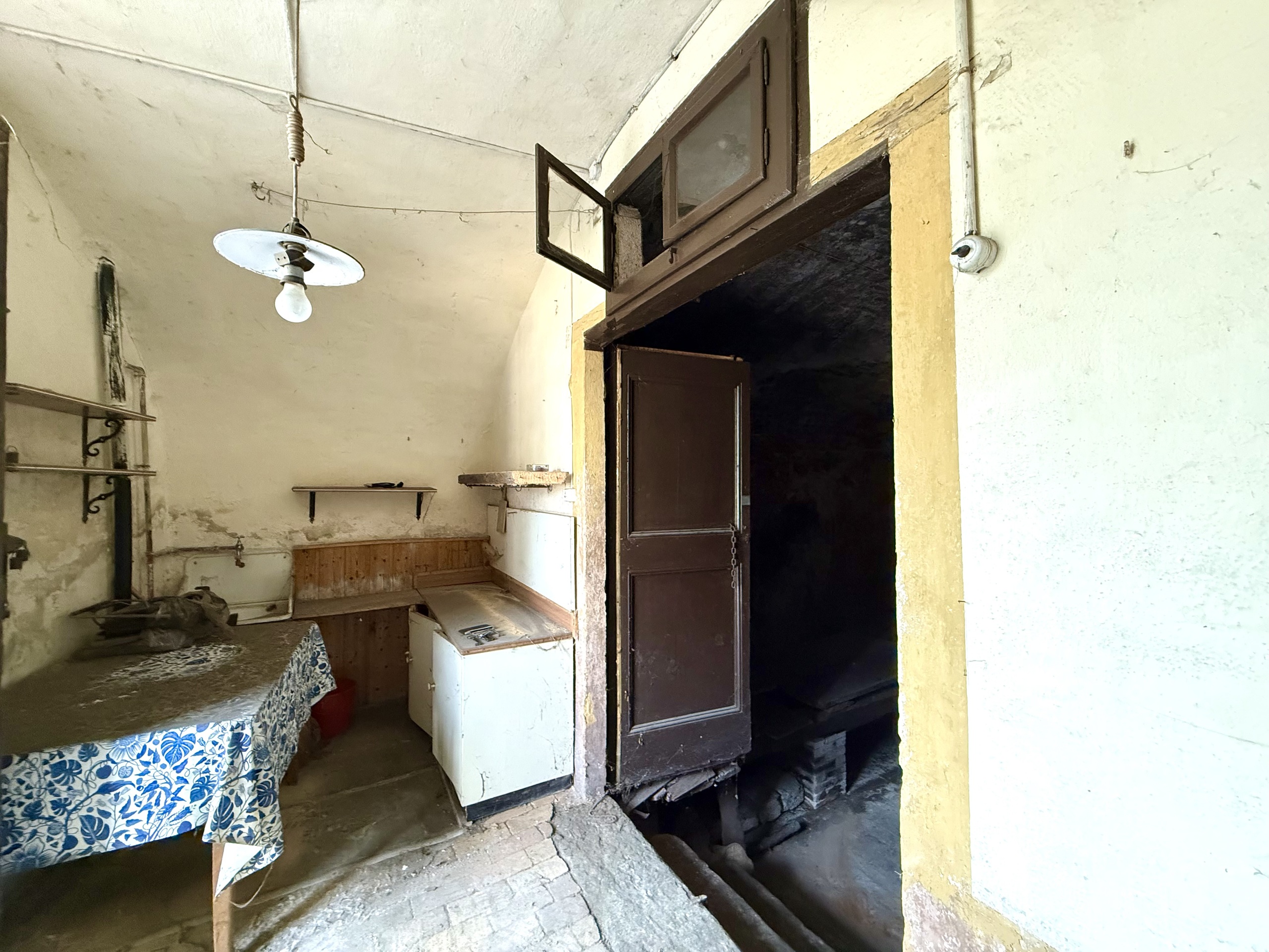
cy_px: 476
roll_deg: +0.0
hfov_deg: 102.1
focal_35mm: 14
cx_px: 634
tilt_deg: +0.7
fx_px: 513
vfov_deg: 85.7
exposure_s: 1/60
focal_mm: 2.22
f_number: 2.2
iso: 640
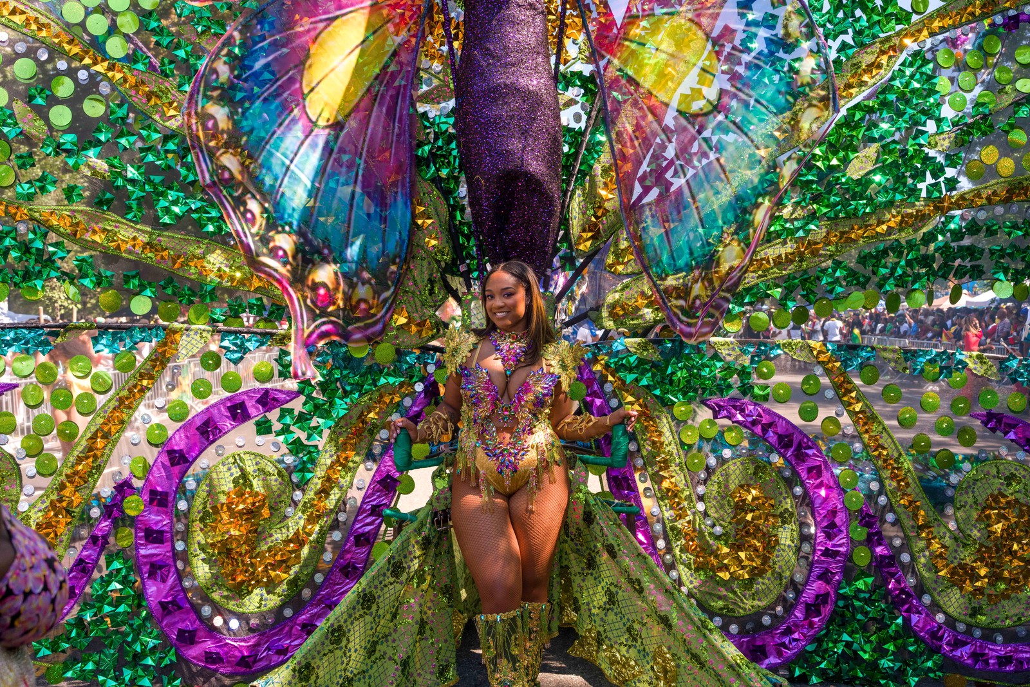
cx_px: 515
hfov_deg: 54.4
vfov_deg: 37.9
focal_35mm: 35
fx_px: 1001
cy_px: 344
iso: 640
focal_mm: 35
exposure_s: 1/640
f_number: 5.6
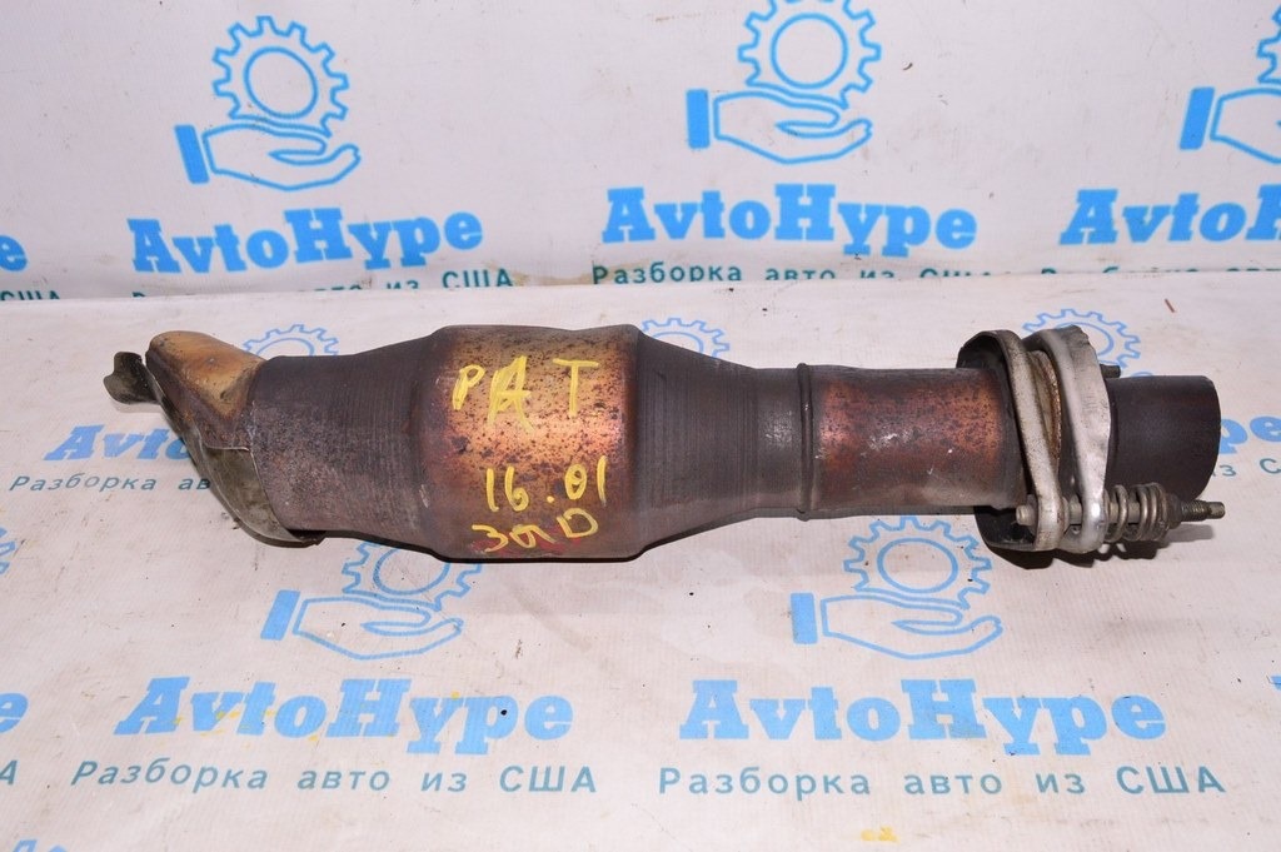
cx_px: 640
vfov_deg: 39.9
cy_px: 426
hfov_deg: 57.3
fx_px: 1173
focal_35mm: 33
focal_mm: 22
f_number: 8
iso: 1600
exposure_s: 1/200
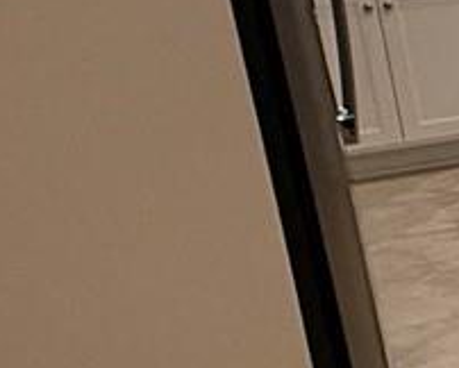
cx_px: 1336
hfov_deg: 11.4
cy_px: 152
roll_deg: +1.5
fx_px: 1469
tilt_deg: -15.1
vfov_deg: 14.3
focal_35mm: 108
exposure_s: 1/120
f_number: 2.2
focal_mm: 2.22
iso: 250
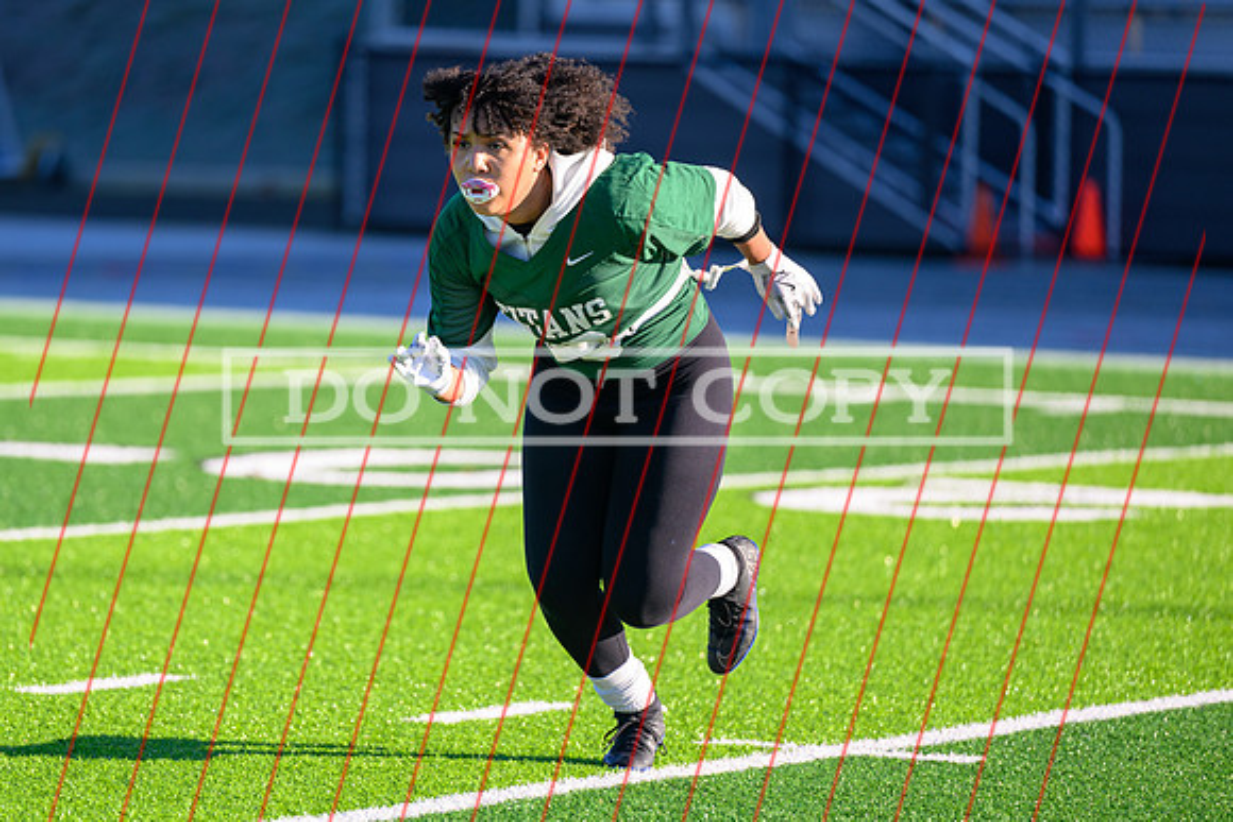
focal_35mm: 261
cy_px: 404
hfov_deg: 7.9
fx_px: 8941
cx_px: 490
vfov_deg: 5.3
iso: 250
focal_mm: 200
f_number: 2.8
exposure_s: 1/1250
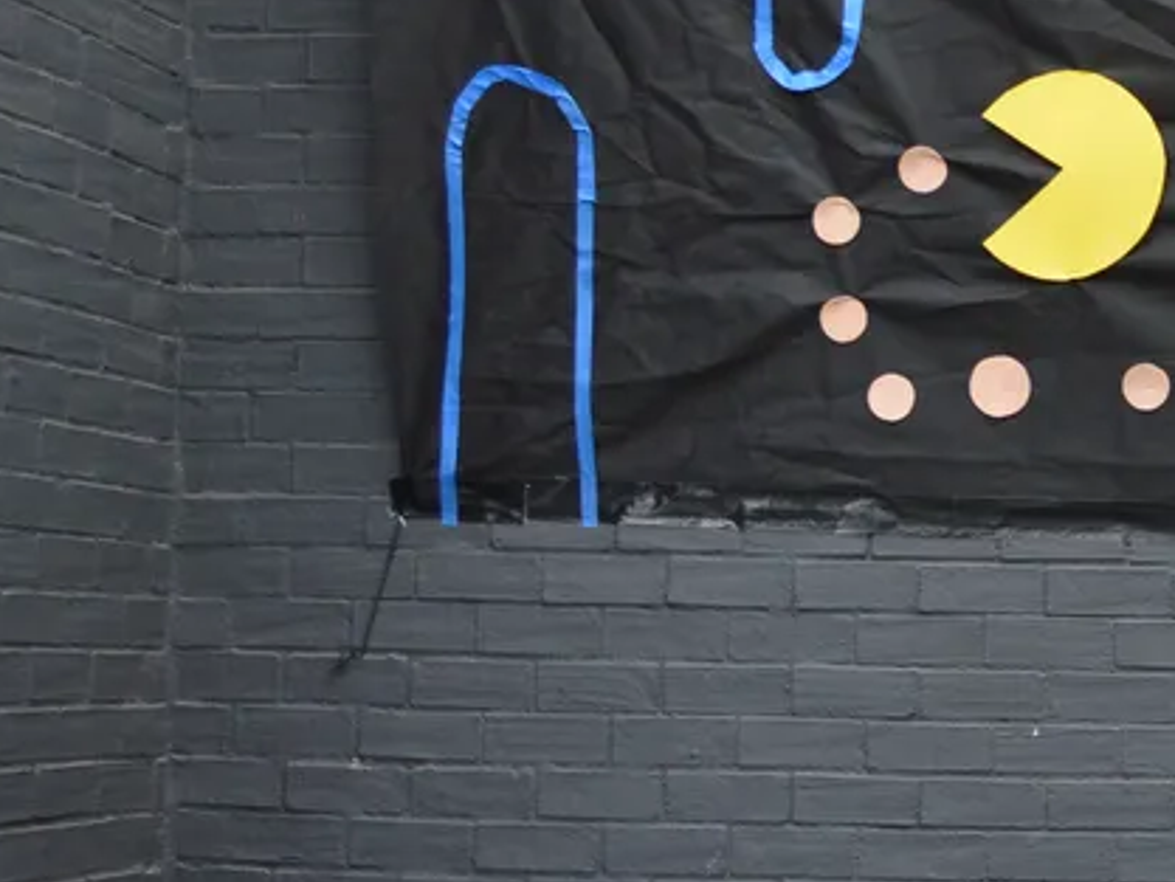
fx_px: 3667
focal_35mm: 108
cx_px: 1620
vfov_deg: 13.7
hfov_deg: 16.9
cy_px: 640
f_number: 4
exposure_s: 1/60
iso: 400
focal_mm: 22
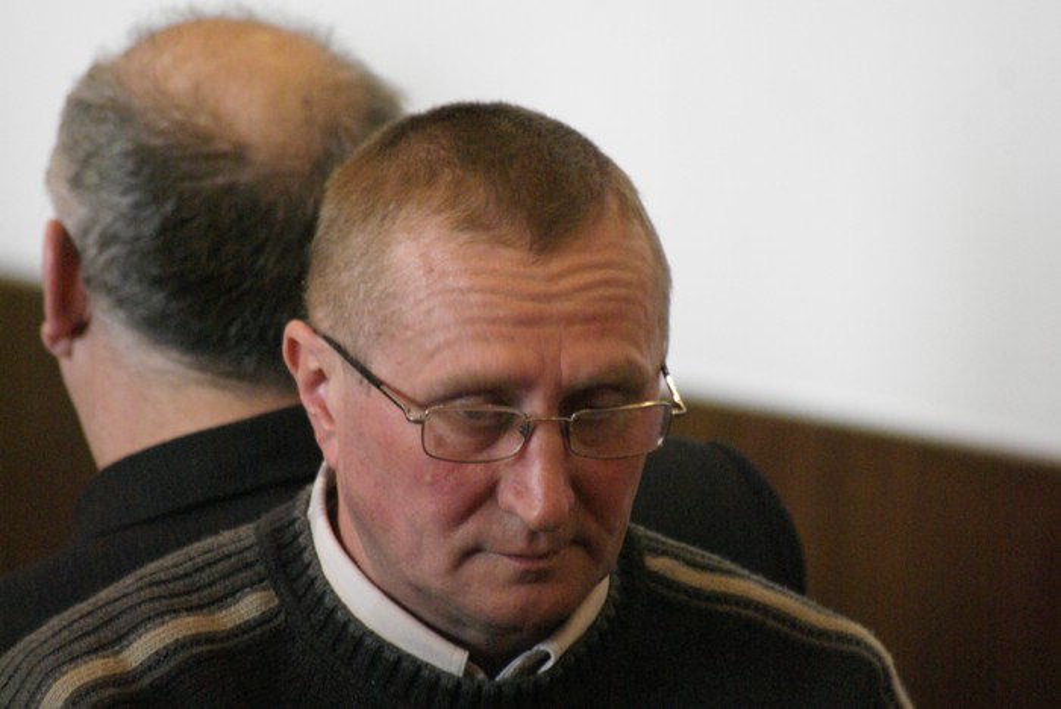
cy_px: 354
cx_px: 530
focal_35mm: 450
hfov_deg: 4.6
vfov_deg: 3.1
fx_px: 13273
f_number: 6.3
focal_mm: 300
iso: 1600
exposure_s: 1/25
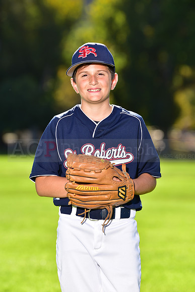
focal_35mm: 200
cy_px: 146
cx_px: 98
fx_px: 1624
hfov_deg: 6.9
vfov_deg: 10.3
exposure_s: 1/250
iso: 80
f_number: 5
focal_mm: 200
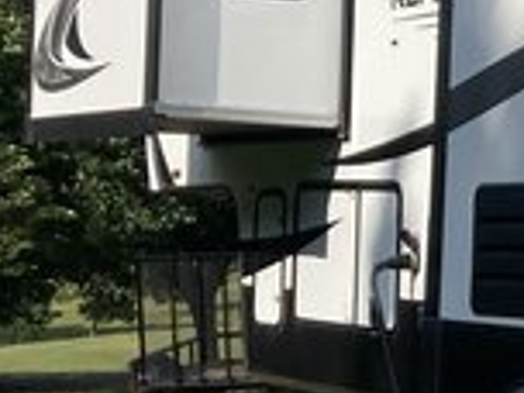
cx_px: 1200
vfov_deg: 10.1
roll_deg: -3.2
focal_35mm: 147
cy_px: 252
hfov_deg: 11.4
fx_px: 2225
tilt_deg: +1.9
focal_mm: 3.99
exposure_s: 1/3436
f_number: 1.8
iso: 25
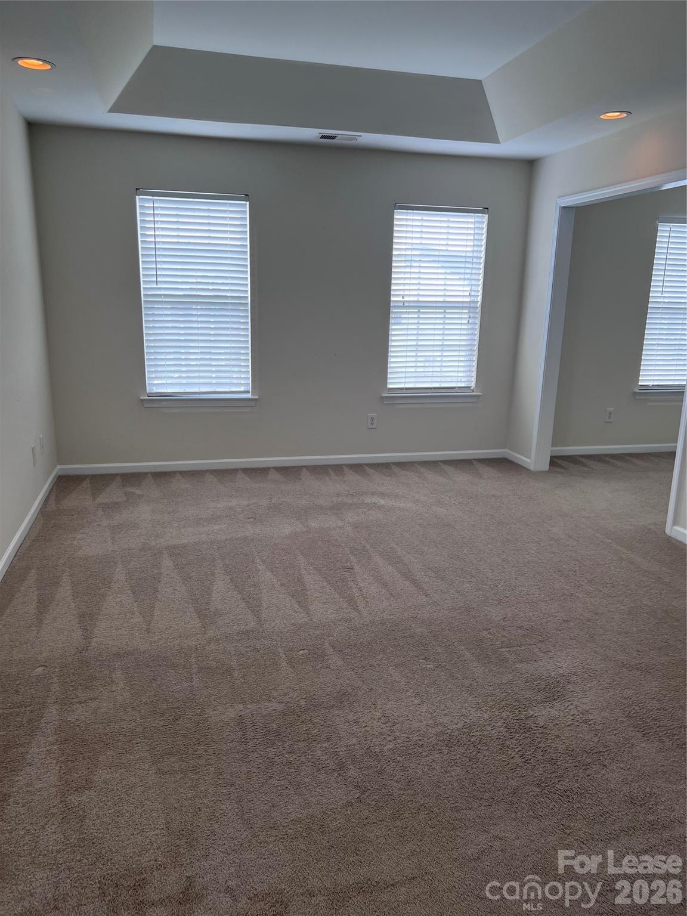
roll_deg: -1.6
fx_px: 688
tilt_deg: -13.3
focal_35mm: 26
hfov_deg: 53.1
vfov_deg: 67.3
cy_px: 458
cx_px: 344
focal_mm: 5.7
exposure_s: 1/159
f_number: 1.5
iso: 64
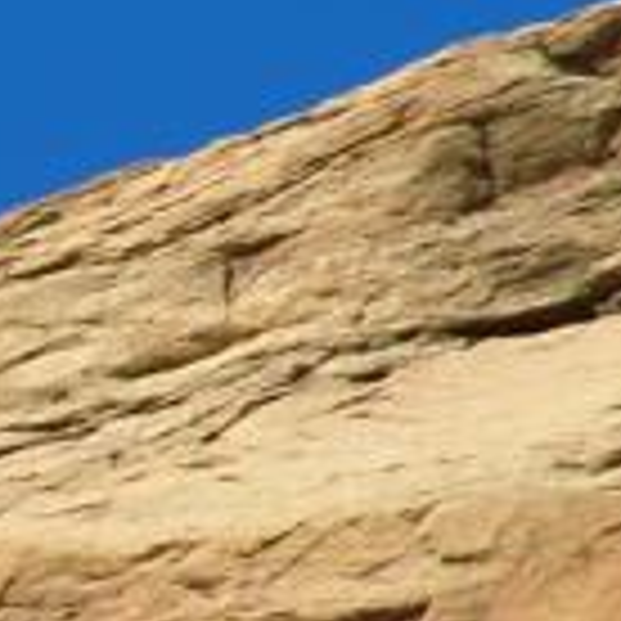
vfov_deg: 0.7
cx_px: -864
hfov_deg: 0.7
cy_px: 691
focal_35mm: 2354
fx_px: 47778
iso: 100
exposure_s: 1/320
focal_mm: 200
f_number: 8
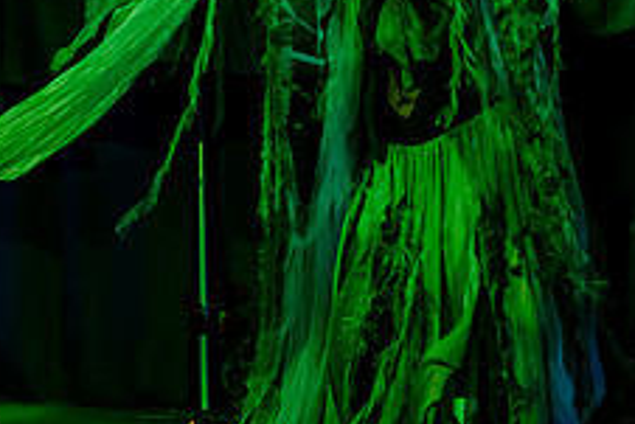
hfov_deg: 18.9
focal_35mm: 107
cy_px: 25
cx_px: 144
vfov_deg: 12.7
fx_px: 1888
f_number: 4
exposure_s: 1/125
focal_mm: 27
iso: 4000
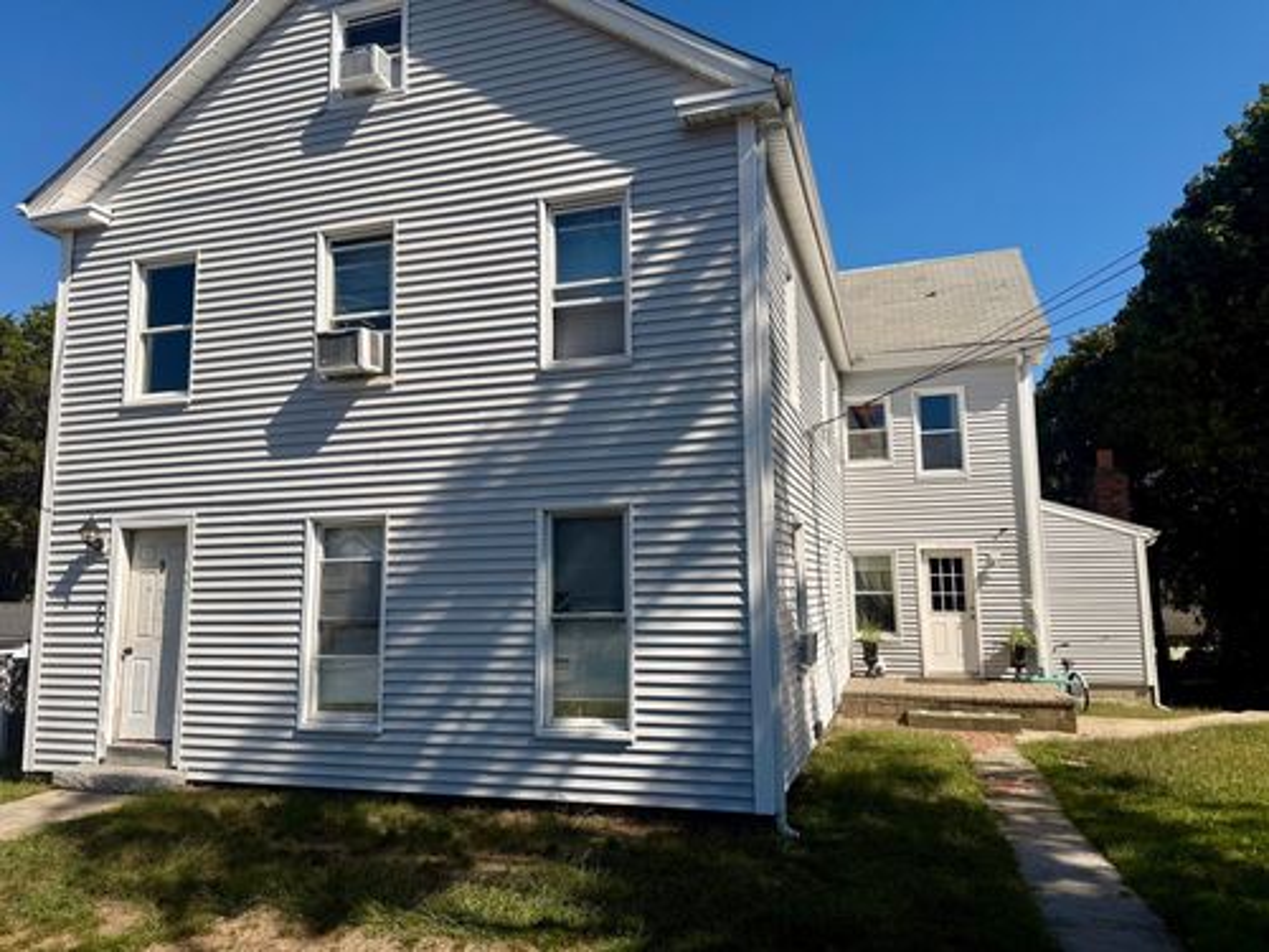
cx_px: 634
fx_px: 880
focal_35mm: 24
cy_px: 476
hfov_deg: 71.6
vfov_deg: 56.8
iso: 80
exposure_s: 1/6711
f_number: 1.78
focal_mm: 6.76
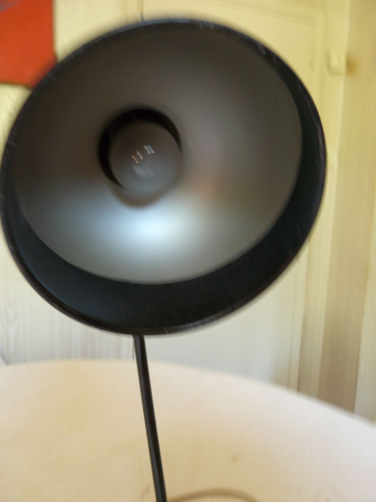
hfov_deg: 49.7
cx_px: 188
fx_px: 406
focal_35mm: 28
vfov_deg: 63.4
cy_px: 251
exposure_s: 1/8
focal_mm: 4.6
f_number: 2.8
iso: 100
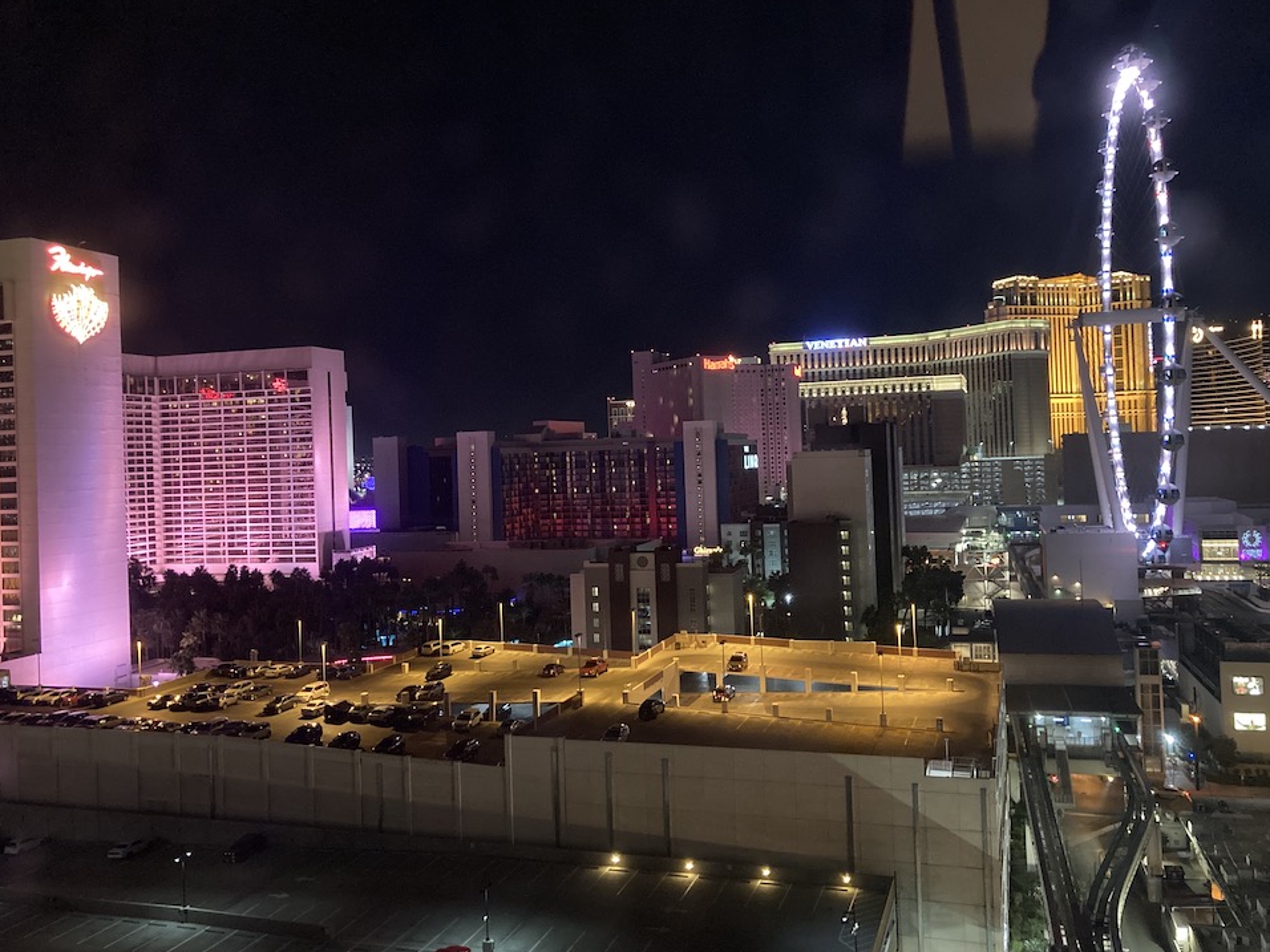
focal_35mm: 30
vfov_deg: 46.8
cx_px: 651
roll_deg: +2.4
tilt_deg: +0.9
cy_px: 451
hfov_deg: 60.0
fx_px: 1101
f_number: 1.8
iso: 640
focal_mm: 3.99
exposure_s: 1/24
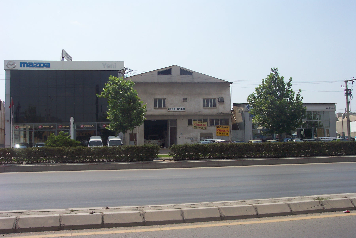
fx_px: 376
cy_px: 119
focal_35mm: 38
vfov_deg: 35.1
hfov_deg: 50.7
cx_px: 178
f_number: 4.8
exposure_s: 1/1000
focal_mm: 8
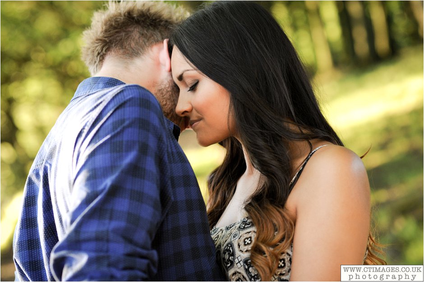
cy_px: 141
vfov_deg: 16.1
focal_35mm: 85
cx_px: 212
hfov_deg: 23.9
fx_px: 1001
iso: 1250
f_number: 3.2
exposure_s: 1/320
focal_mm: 85
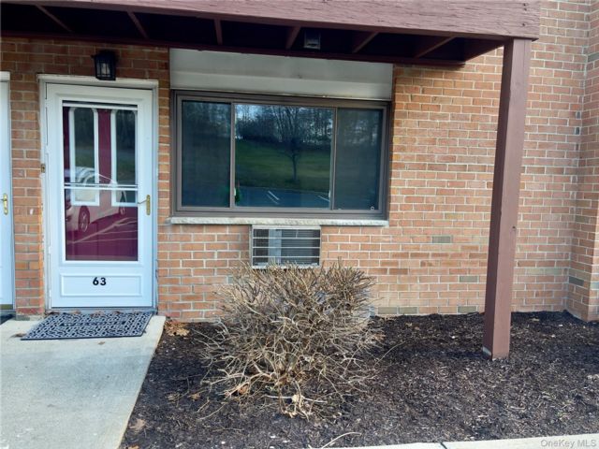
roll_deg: -1.3
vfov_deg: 54.9
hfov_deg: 69.4
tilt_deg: -6.4
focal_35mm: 25
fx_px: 433
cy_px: 224
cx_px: 300
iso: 32
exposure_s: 1/163
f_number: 1.6
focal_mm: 5.1
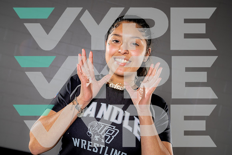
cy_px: 78
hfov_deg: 39.6
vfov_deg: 27.0
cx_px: 116
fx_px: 322
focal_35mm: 50
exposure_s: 1/250
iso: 320
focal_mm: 50
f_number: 5.6
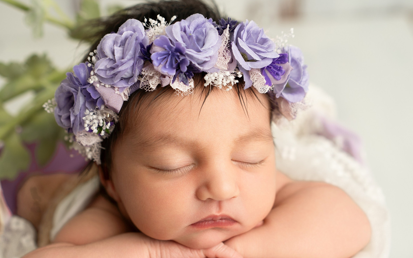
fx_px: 698
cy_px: 175
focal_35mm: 62
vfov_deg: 20.9
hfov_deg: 33.0
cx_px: 199
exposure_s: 1/200
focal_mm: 35
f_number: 2.8
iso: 100
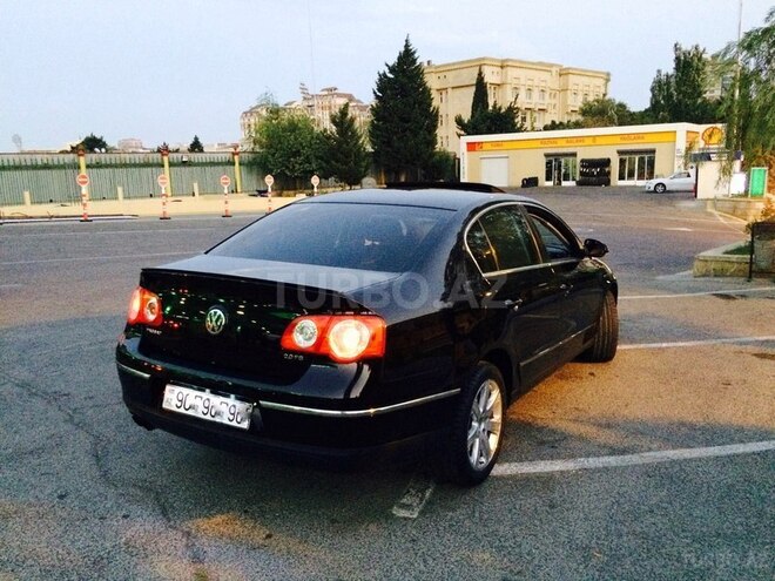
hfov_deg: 61.7
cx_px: 388
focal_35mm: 29
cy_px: 290
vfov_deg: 48.2
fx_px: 649
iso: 400
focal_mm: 4.15
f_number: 2.2
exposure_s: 1/17
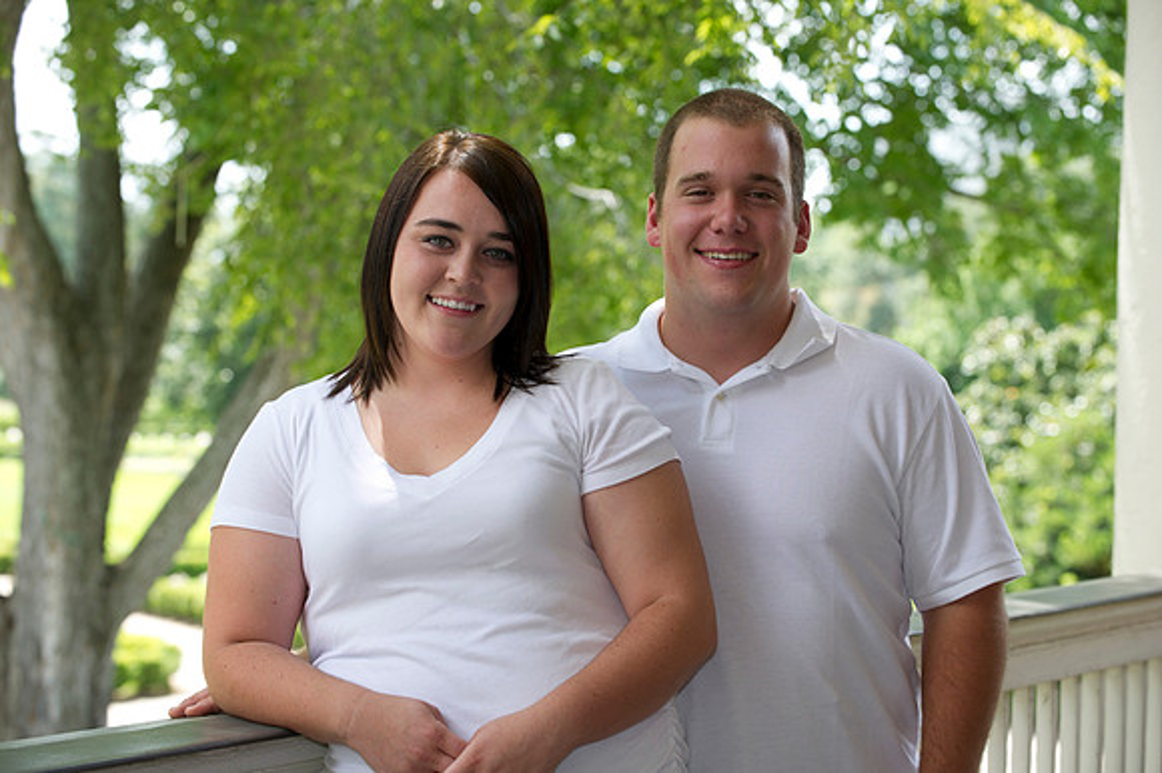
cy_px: 386
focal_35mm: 98
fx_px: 3161
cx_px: 581
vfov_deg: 13.9
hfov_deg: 20.8
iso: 200
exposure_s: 1/125
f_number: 4.5
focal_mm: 98
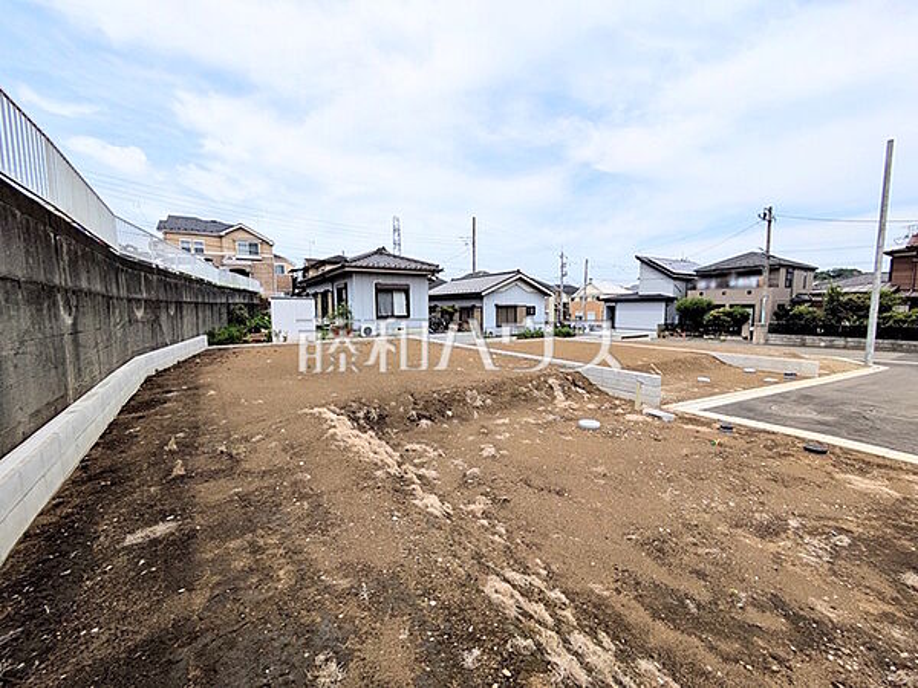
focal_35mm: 14
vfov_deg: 85.7
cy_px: 344
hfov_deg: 102.1
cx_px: 459
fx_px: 371
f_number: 2.2
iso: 51
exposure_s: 1/2004
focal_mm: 1.83
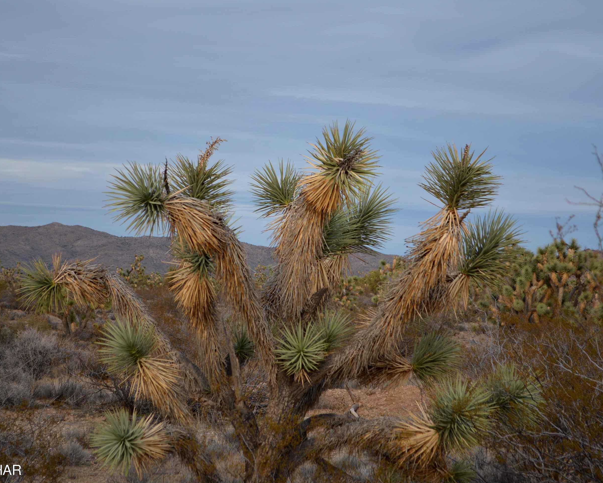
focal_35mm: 96
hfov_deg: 20.0
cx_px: 310
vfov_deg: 16.1
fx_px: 1706
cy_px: 240
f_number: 5.6
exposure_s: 1/125
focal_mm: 55
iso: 280
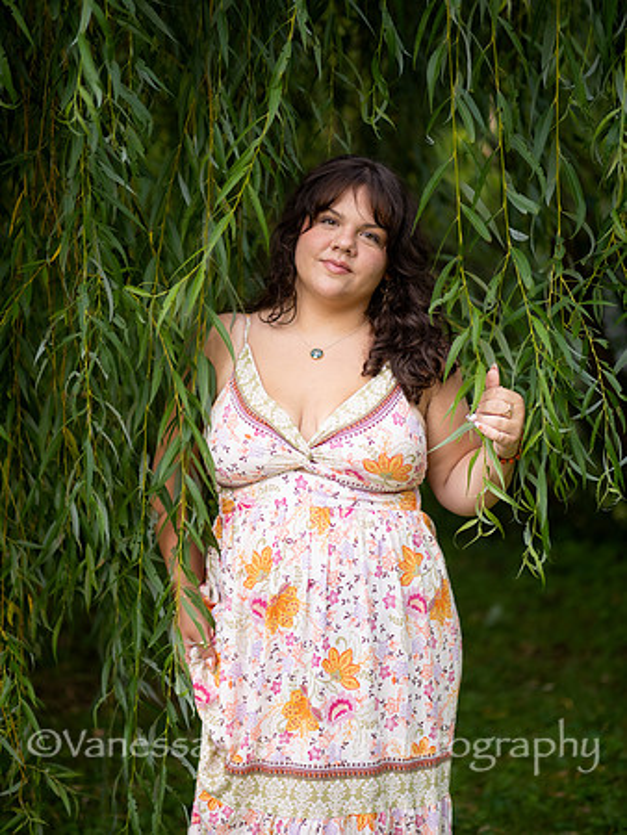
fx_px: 2075
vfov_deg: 22.7
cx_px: 314
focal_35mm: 86
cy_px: 418
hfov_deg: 17.2
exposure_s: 1/320
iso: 125
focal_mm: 43
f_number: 1.4
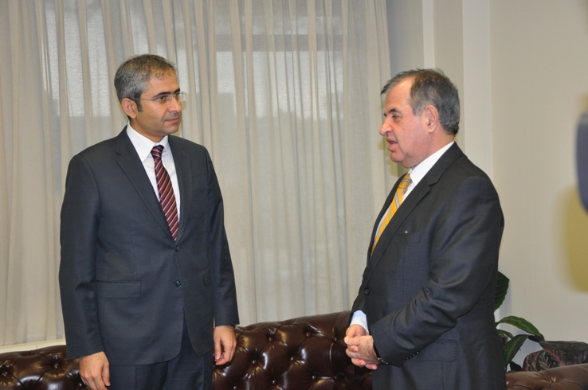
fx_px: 856
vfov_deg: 25.7
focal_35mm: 52
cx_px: 294
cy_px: 195
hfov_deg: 37.9
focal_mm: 35
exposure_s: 1/60
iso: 800
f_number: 4.5
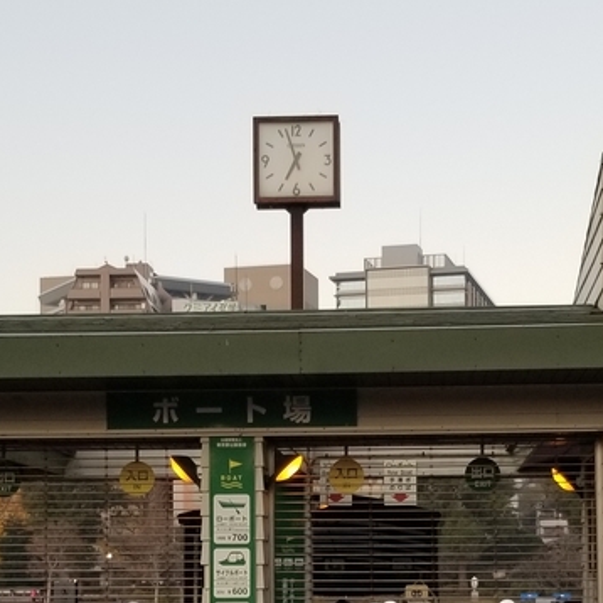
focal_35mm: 77
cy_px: 509
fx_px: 1518
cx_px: 355
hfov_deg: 22.4
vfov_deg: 22.1
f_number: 1.7
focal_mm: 4.25
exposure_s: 1/153
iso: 50
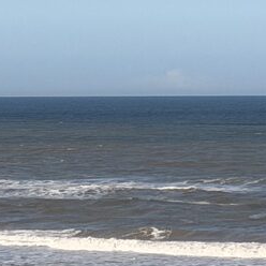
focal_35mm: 328
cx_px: -6
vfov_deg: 5.3
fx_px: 2852
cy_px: 85
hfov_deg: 5.3
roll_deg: +0.7
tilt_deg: -0.8
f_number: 1.78
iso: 64
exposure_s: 1/8772
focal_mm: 6.76
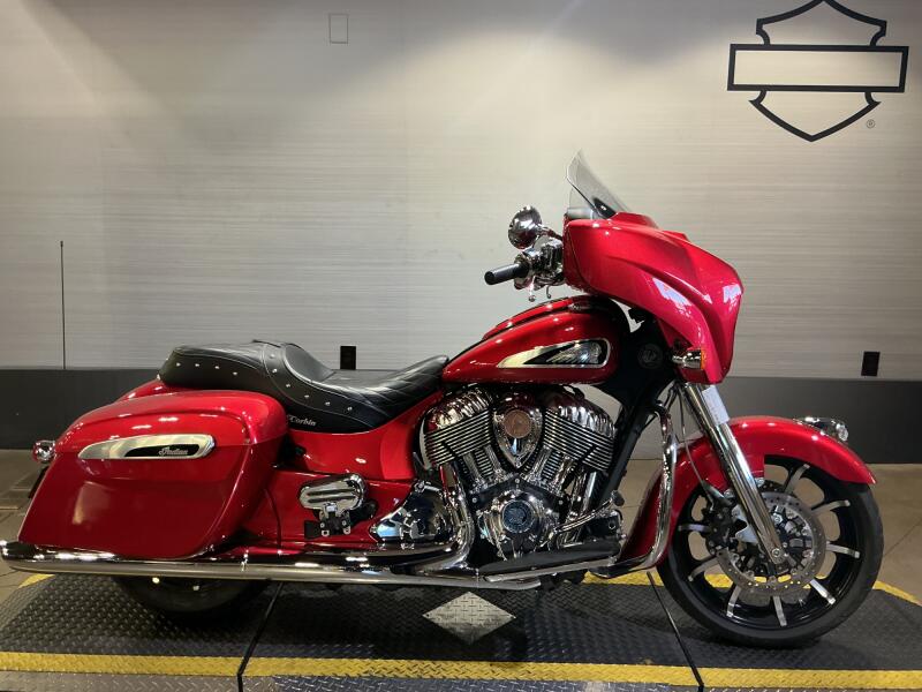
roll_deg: -2.0
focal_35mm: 29
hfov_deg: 61.7
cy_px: 346
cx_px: 461
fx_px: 772
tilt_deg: -12.4
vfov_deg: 48.2
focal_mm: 3
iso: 80
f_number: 1.8
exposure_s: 1/60
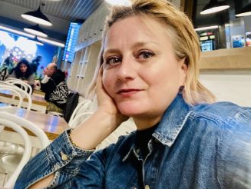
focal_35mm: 44
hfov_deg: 42.4
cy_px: 118
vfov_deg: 32.8
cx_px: 85
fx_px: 319
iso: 320
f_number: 2.2
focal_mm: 2.87
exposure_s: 1/25
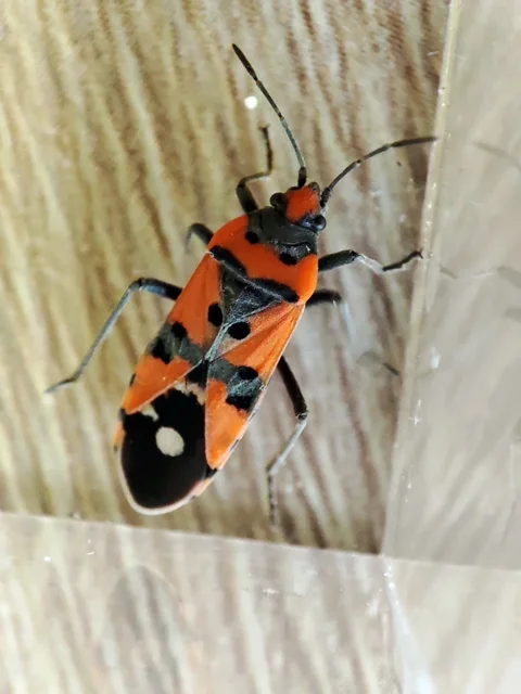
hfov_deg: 58.9
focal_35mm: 23
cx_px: 260
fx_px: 462
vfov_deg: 73.9
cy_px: 347
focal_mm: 4.03
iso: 400
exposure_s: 1/41
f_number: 2.4
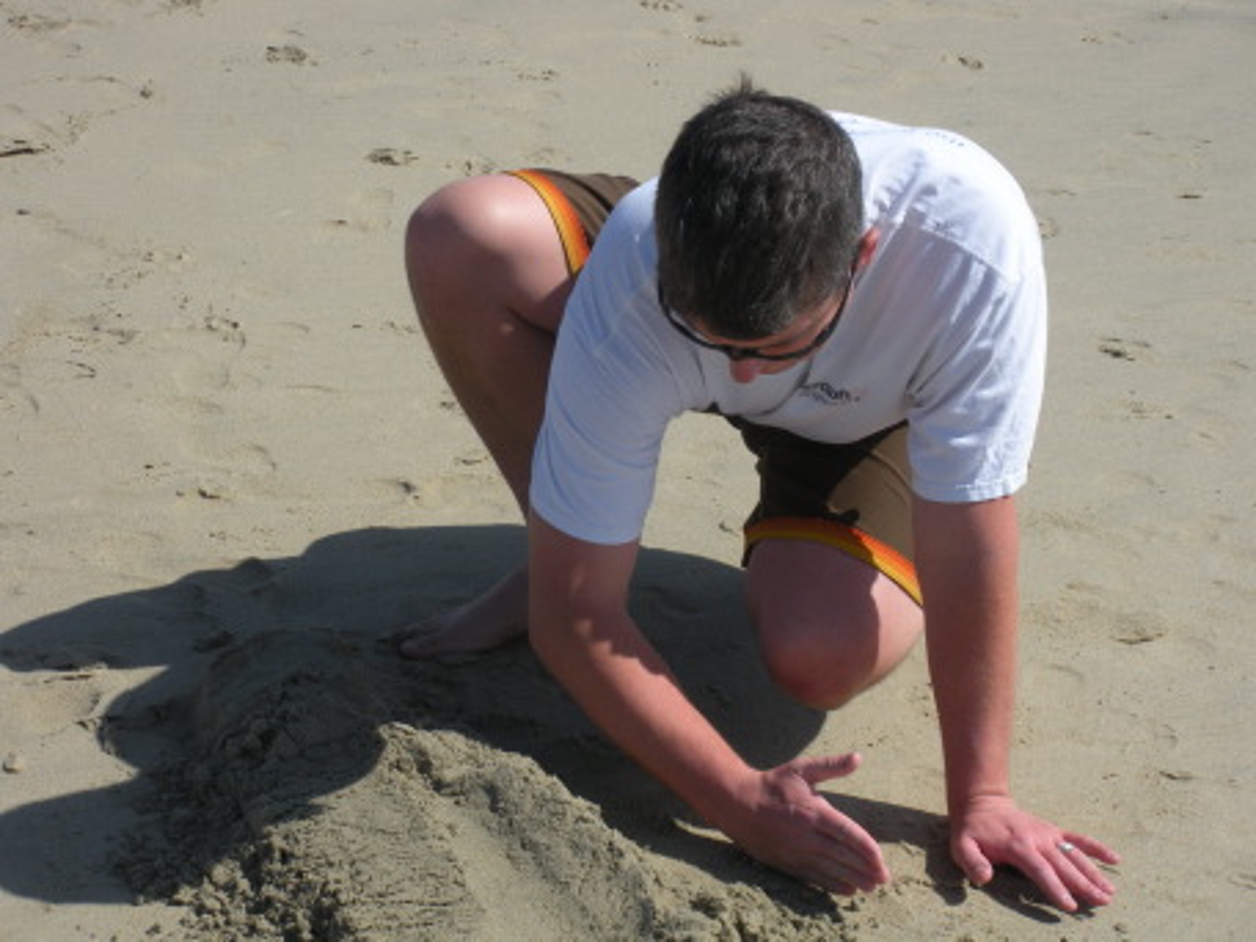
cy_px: 471
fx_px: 2939
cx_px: 628
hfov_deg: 24.1
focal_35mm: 81
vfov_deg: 18.2
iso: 64
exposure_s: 1/597
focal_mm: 14.2
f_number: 4.8
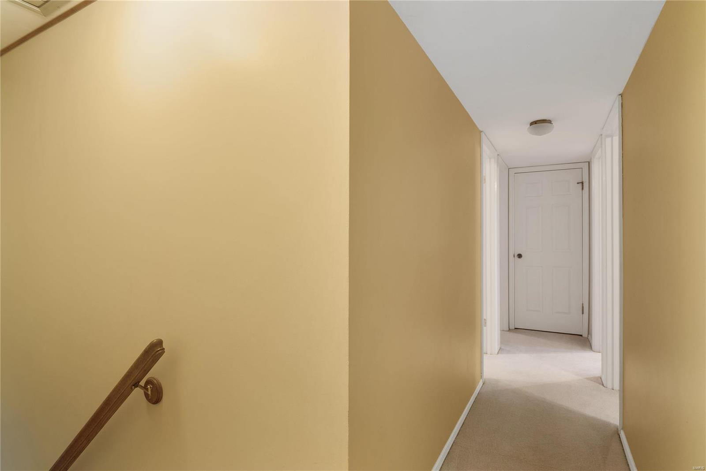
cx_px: 353
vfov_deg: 67.4
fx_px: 353
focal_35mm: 18
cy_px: 236
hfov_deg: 90.0
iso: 400
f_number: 7.1
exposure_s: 1/1.67
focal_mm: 9
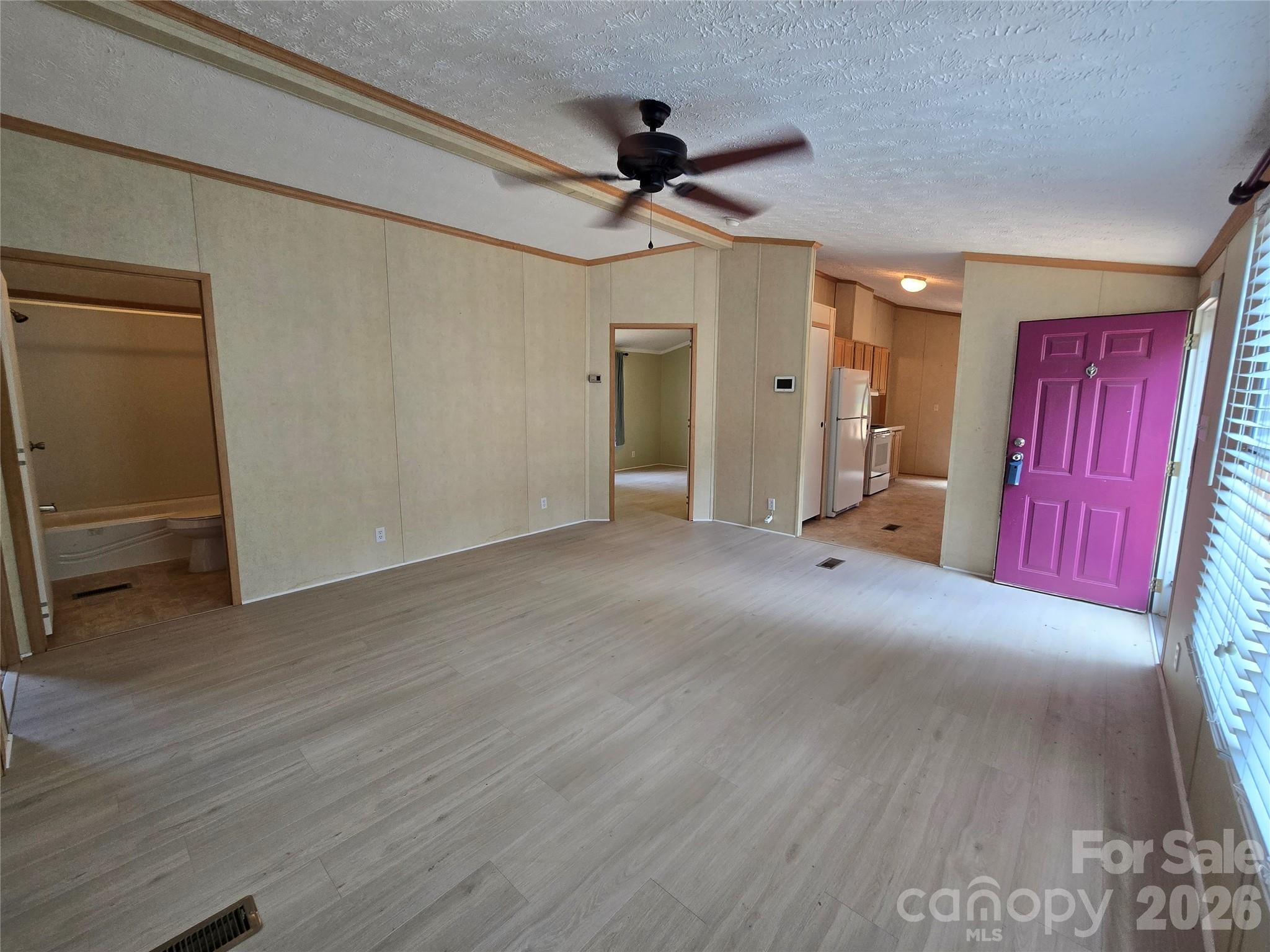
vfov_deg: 89.9
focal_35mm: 13
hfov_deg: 106.2
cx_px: 635
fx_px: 477
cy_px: 476
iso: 100
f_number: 2.2
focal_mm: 2.2
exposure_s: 1/60
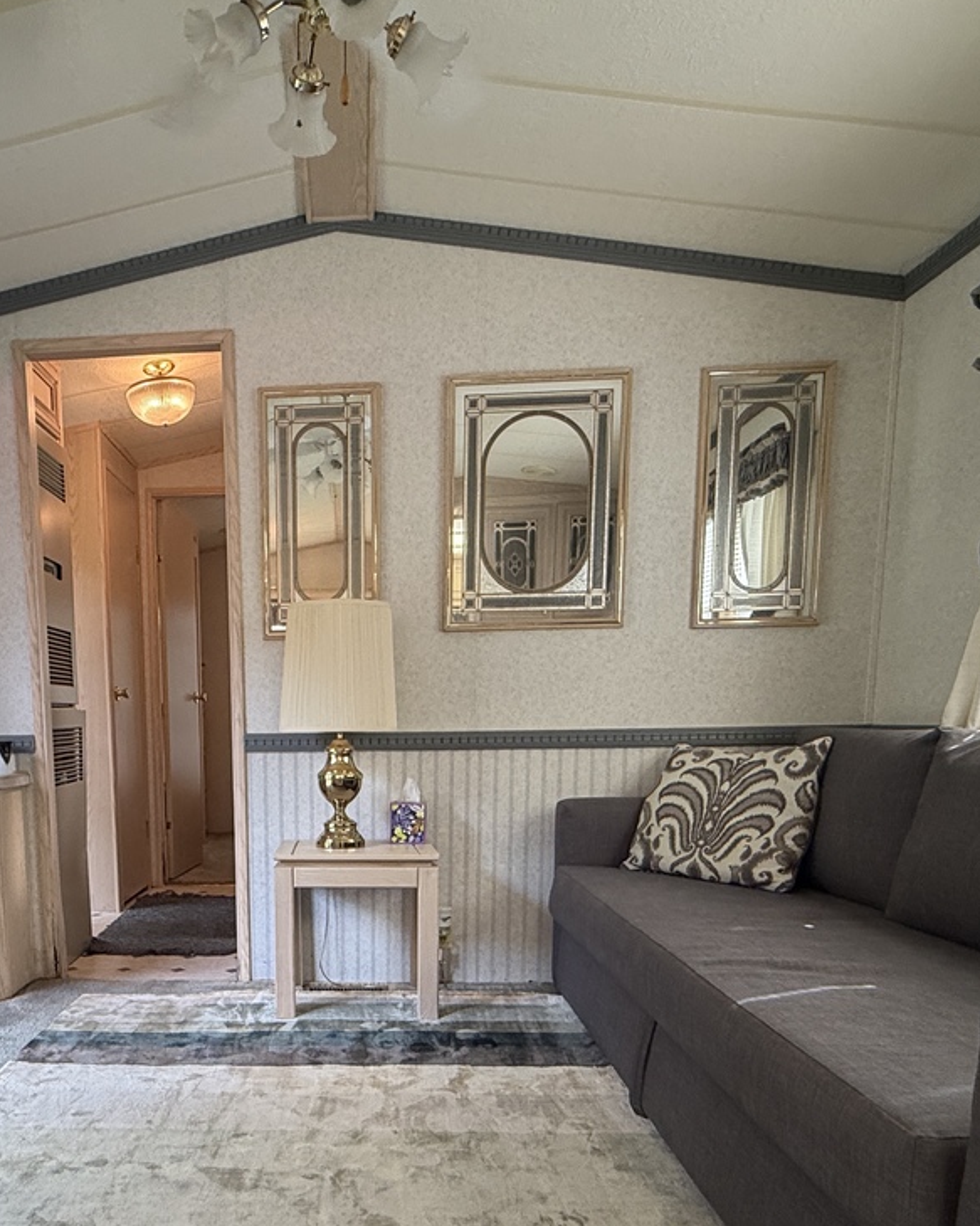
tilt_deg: -9.0
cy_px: 869
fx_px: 979
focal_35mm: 27
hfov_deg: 51.7
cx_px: 292
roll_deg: +1.0
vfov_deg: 61.6
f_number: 2.2
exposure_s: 1/120
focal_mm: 2.22
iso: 250
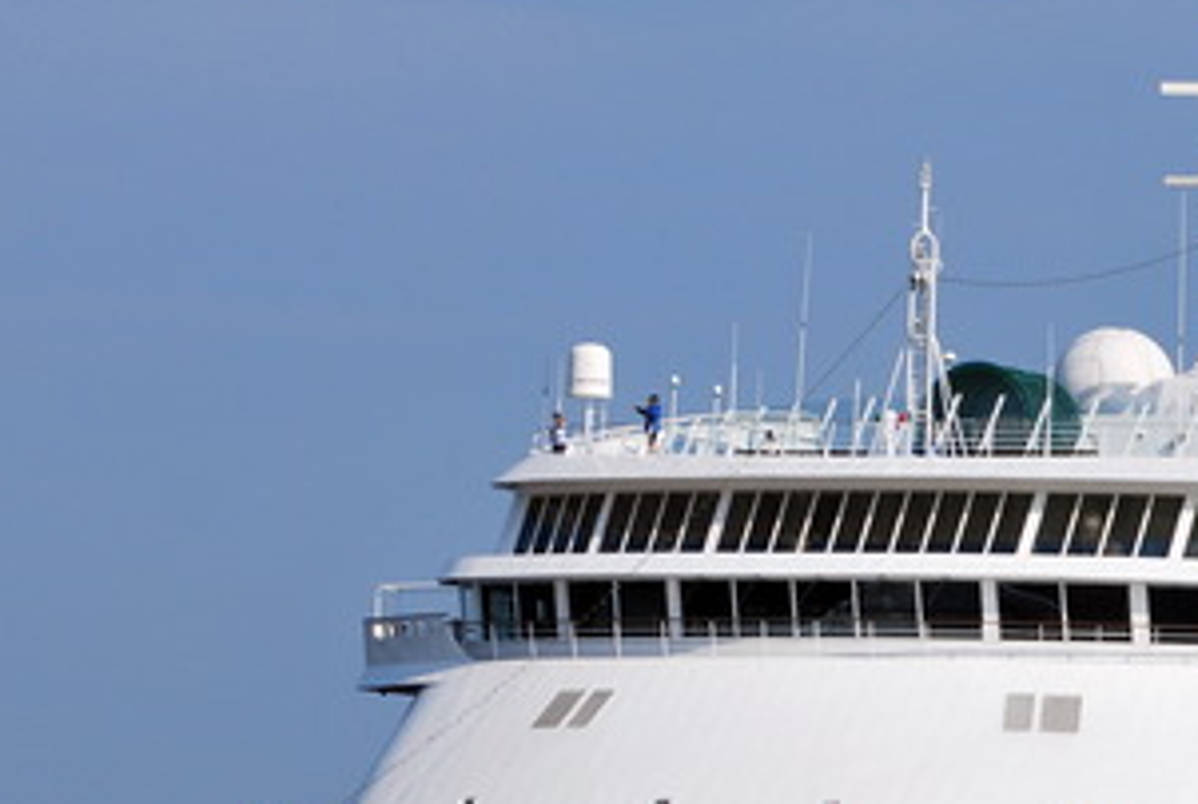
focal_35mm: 406
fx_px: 13537
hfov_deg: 5.0
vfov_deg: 3.4
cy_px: 593
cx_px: 1449
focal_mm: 102
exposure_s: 1/800
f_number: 7.1
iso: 100
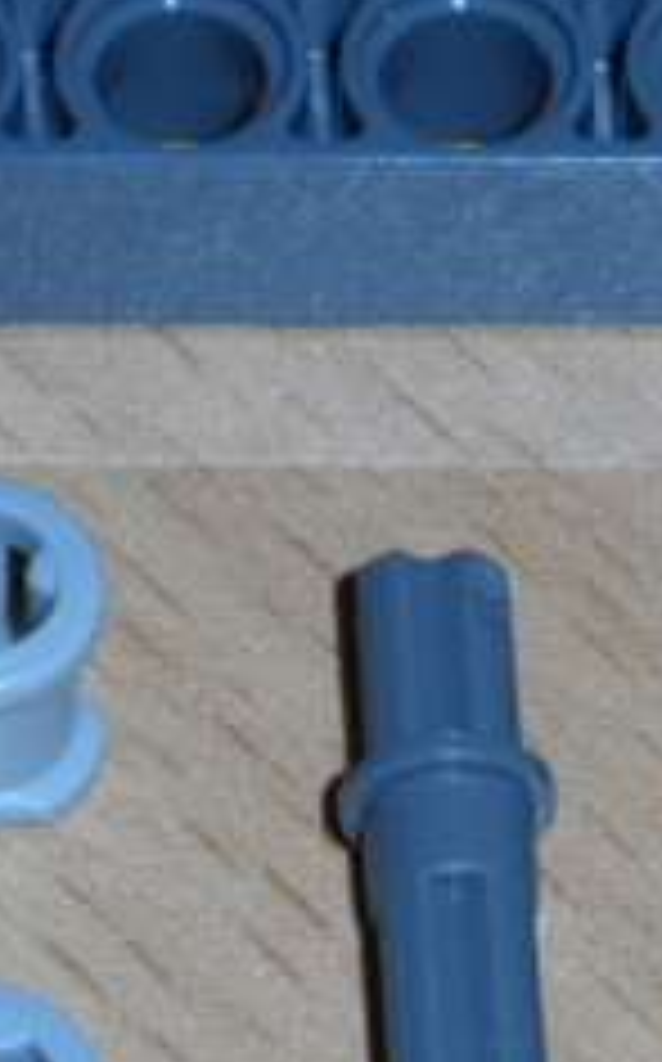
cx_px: 856
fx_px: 12183
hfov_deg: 3.1
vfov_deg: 5.0
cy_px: 767
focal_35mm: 421
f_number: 4.6
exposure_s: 1/60
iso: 100
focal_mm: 17
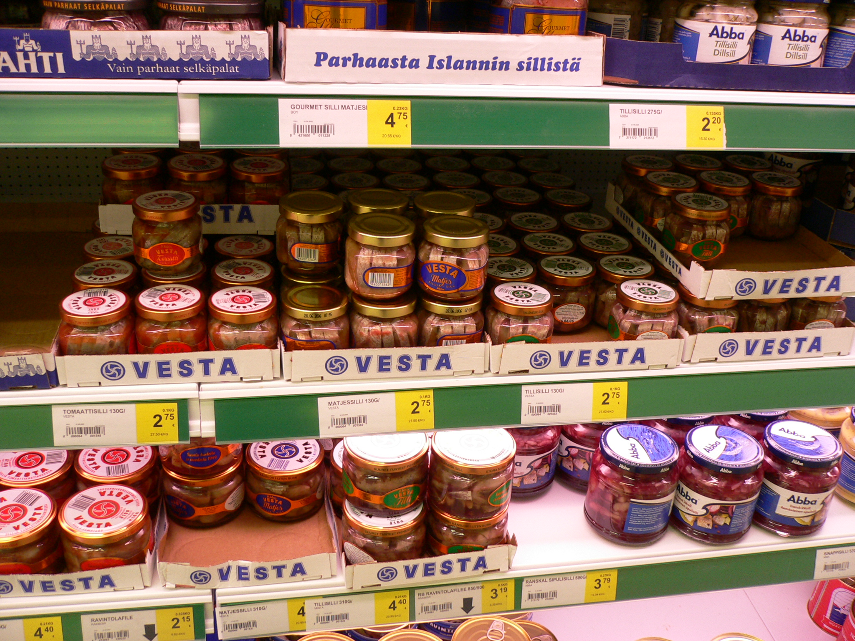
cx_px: 428
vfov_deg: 40.7
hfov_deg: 52.6
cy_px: 320
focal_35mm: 35
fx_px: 864
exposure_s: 1/20
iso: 100
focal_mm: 5.8
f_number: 2.8
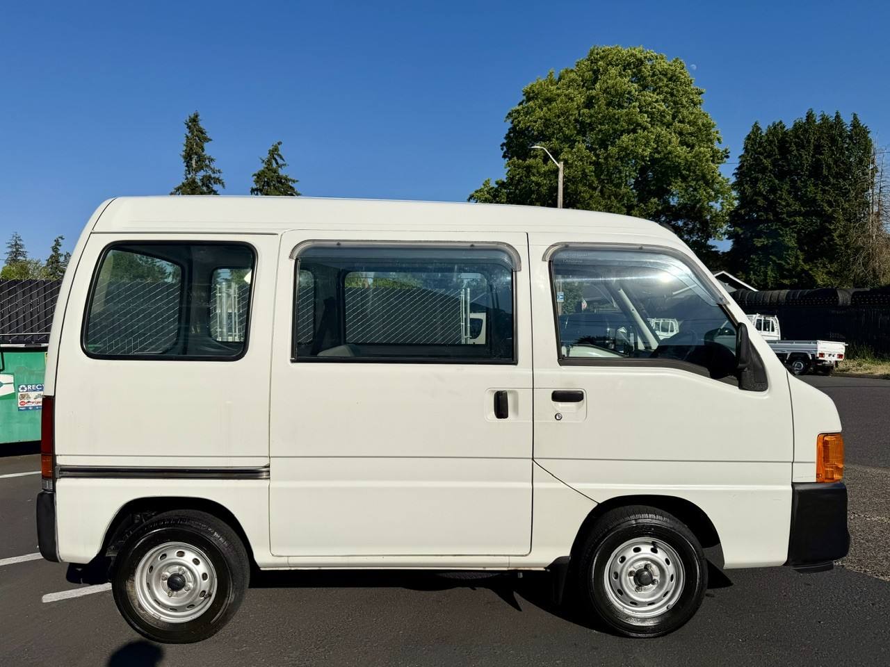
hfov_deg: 71.6
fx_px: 617
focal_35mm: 24
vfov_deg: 56.8
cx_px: 445
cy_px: 334
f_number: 1.78
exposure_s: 1/17544
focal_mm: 6.76
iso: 100
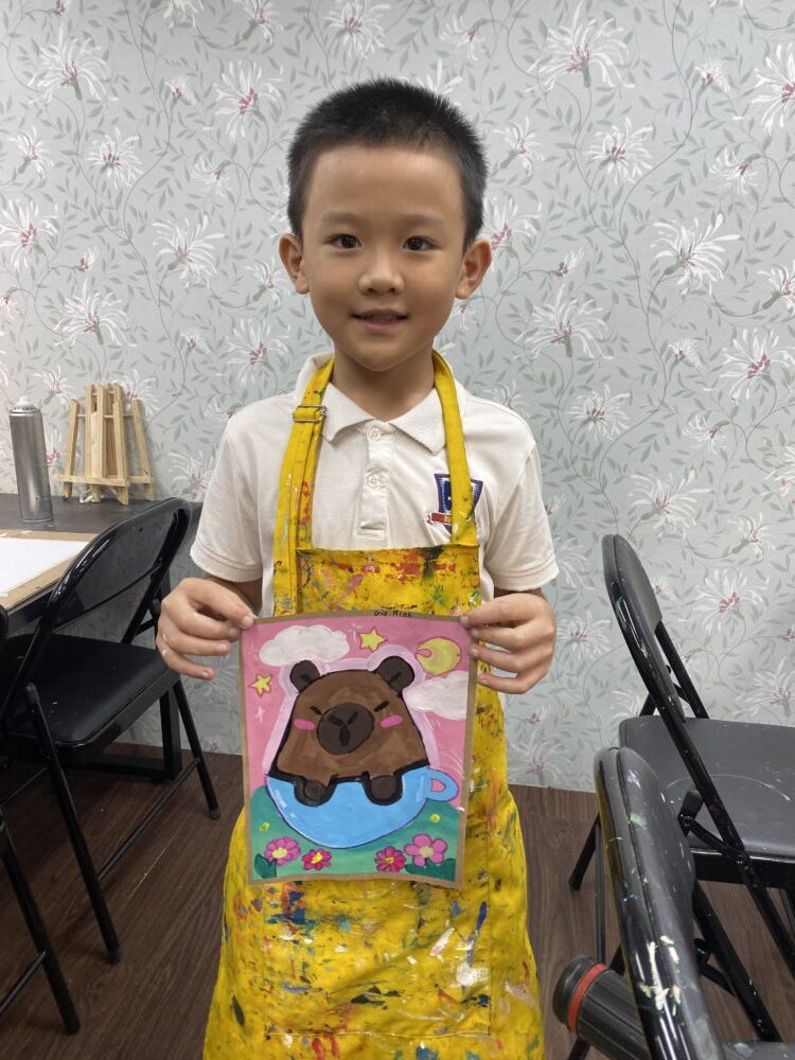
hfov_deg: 53.1
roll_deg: -1.1
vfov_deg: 67.3
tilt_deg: -14.7
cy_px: 530
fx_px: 796
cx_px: 398
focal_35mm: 26
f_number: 1.8
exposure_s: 1/100
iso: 50
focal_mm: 4.25
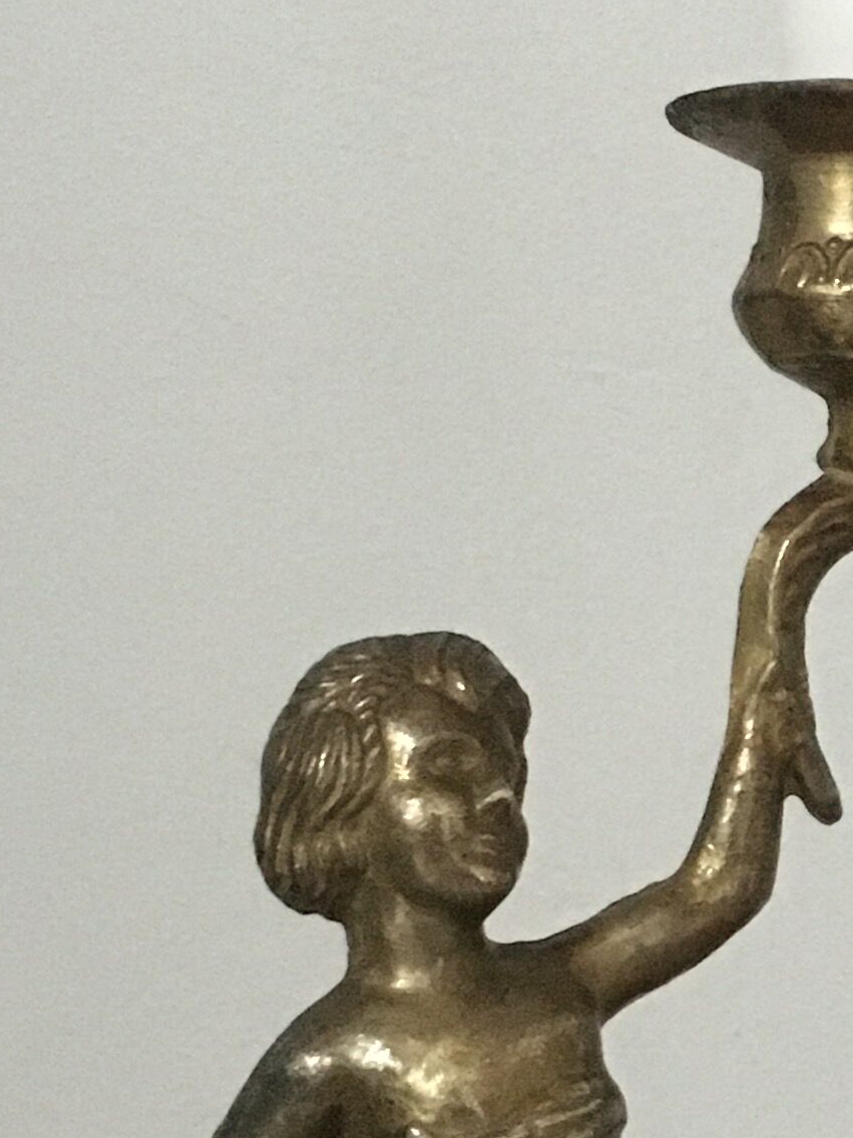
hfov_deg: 13.7
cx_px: 1188
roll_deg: -0.9
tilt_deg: -3.7
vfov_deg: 19.0
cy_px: 835
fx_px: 3385
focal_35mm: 103
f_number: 2.2
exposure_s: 1/17
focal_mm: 4.15
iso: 400
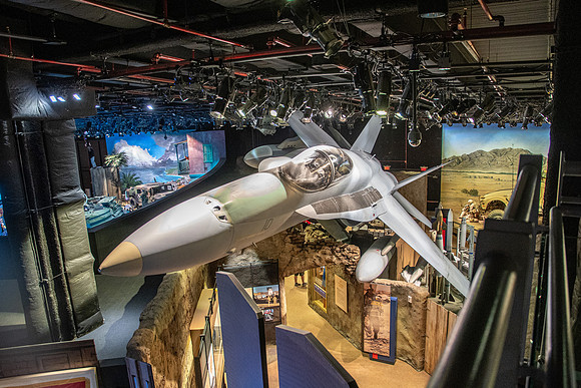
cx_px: 290
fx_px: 403
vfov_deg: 51.4
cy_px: 194
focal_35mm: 25
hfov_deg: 71.6
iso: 1250
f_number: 3.5
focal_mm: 16
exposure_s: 1/100
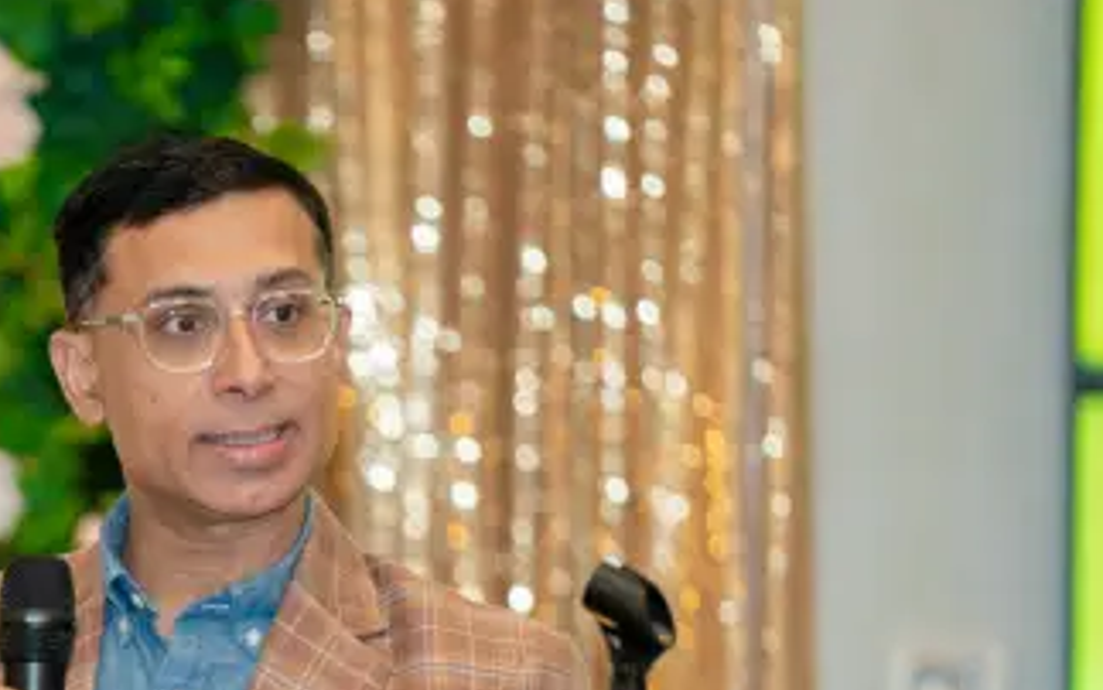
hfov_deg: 4.7
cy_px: 722
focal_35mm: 442
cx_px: 113
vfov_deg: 3.0
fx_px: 13289
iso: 320
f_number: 2.8
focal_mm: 200
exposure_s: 1/200
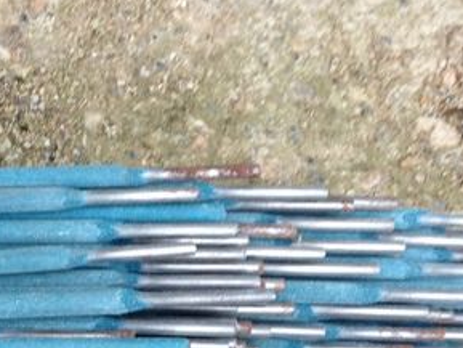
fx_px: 1619
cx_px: 93
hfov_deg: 16.2
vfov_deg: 12.0
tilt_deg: -59.7
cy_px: 415
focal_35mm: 121
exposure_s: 1/30
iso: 50
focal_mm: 4.28
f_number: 2.4
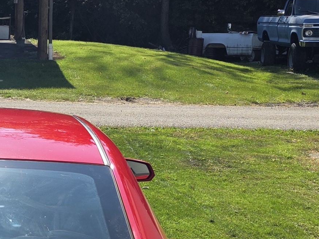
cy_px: 200
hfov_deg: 17.9
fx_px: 977
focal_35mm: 106
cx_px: -31
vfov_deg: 13.9
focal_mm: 6.3
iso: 80
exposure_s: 1/4057
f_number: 1.7
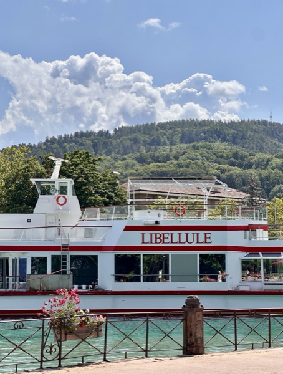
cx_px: 142
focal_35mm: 77
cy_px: 187
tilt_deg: +5.4
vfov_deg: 25.3
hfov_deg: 19.2
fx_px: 835
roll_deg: -1.2
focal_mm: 9
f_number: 2.8
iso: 32
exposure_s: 1/1393
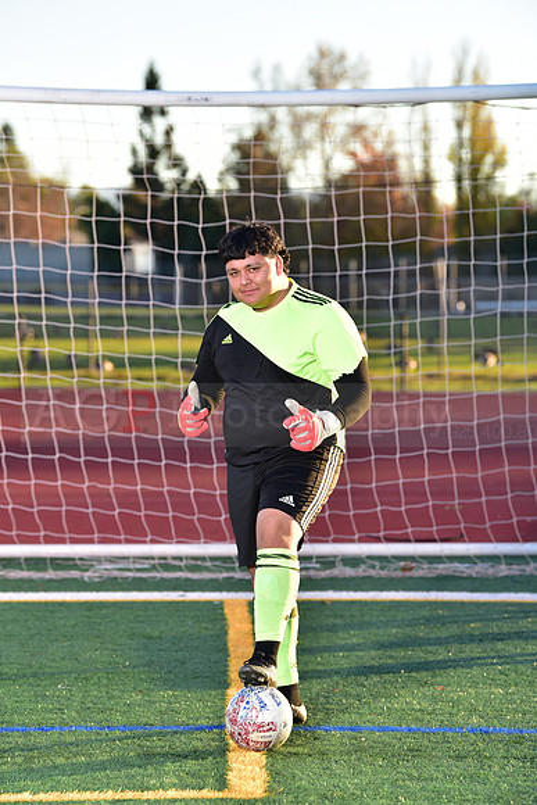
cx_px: 268
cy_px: 402
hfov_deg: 10.2
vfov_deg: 15.2
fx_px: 3019
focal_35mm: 135
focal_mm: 135
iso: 160
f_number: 4.5
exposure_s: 1/250
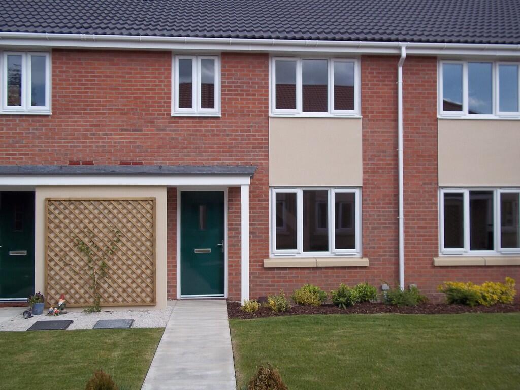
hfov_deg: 51.4
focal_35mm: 36
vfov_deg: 39.7
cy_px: 195
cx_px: 260
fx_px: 541
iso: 80
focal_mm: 6.5
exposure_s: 1/160
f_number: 8
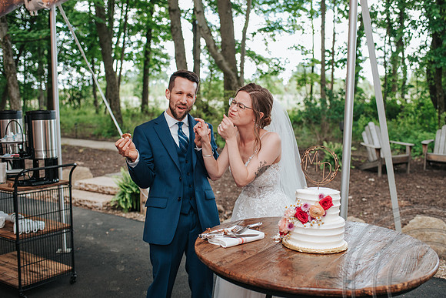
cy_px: 149
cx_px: 232
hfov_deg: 51.3
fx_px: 465
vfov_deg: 35.5
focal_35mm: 37
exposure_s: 1/200
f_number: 2.8
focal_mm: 35
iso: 560
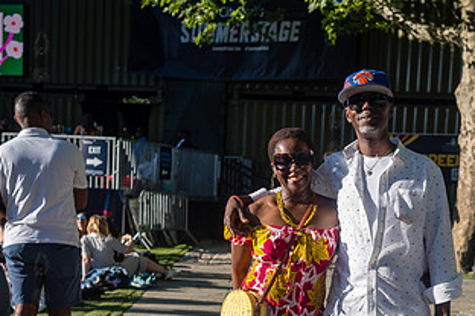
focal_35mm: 65
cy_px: 276
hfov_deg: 30.6
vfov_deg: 20.6
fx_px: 858
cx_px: 335
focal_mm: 35
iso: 320
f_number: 4
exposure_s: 1/2000
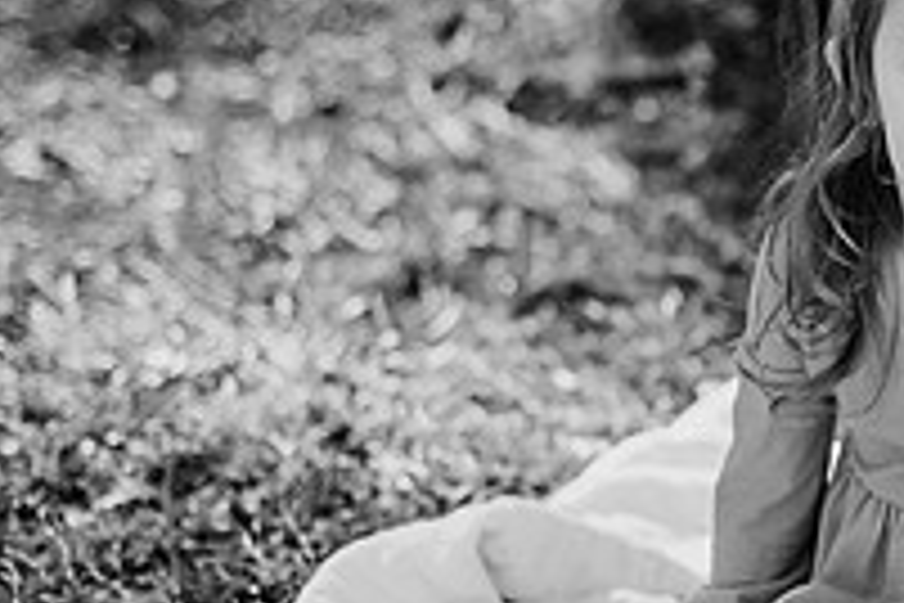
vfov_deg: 9.5
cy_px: 304
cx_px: 1003
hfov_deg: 13.9
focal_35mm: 144
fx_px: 3616
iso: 200
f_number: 2
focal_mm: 50
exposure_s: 1/1000
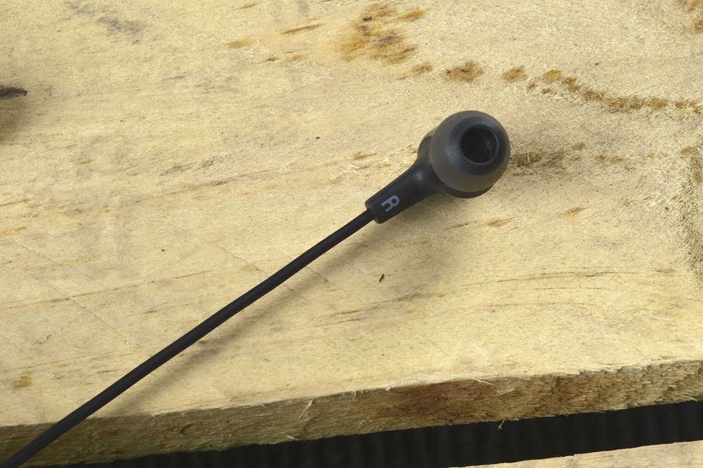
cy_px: 234
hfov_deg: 27.0
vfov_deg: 18.2
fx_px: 1463
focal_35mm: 75
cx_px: 352
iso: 100
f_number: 16
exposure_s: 1/125
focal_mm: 50
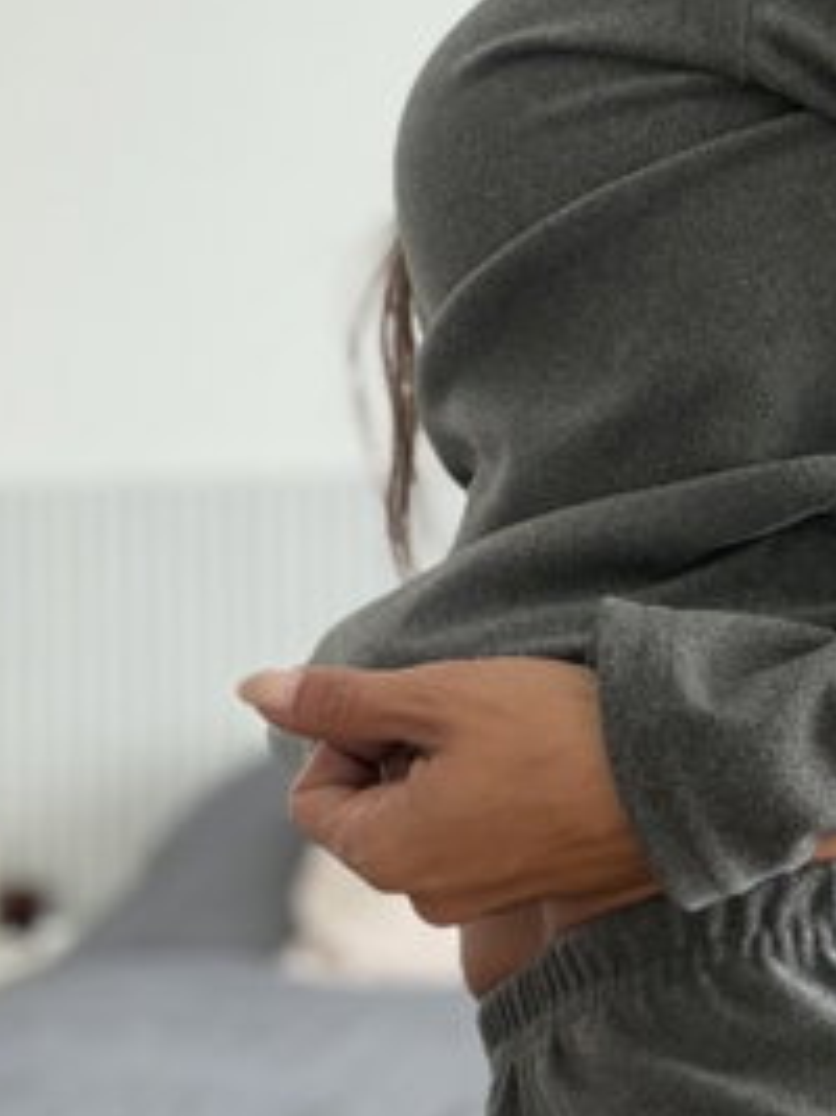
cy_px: 633
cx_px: 782
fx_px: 1934
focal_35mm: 60
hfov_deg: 23.6
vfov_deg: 32.2
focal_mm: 2.71
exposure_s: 1/72
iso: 80
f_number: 1.9
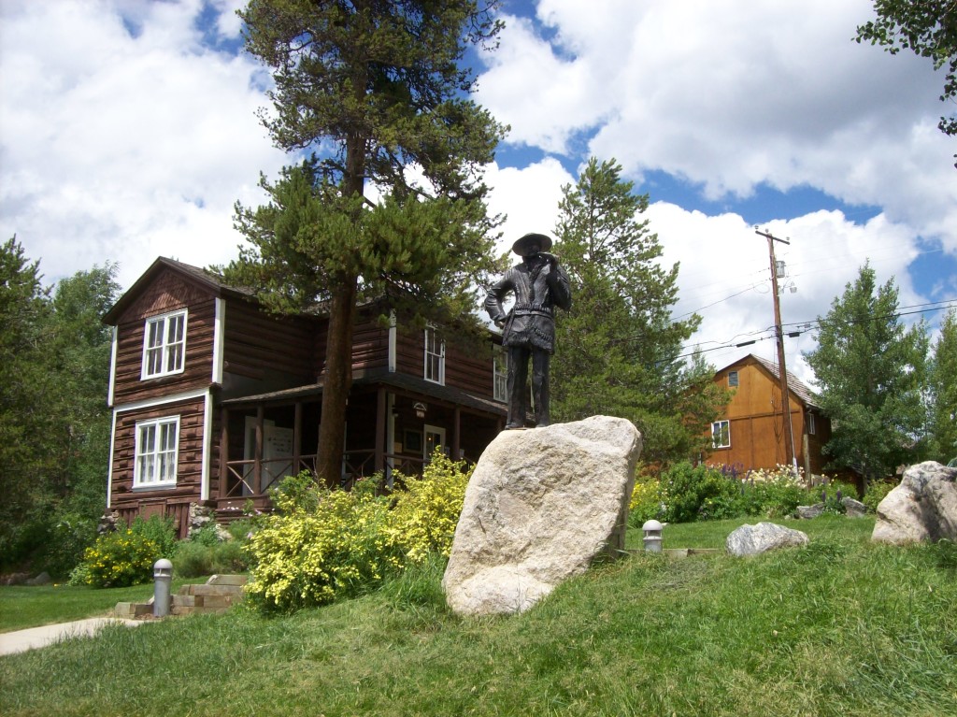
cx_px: 478
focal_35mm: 36
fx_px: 995
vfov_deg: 39.6
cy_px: 358
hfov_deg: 51.4
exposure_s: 1/590
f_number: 4.8
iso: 80
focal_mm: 6
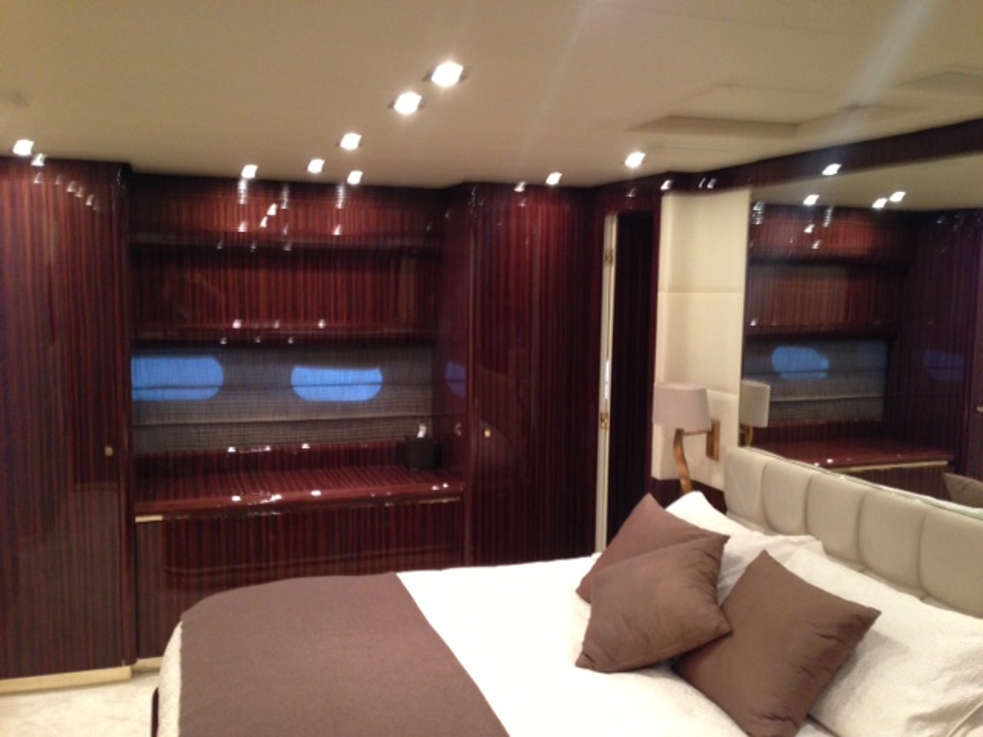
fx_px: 937
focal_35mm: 33
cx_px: 492
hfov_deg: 55.4
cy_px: 368
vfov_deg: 42.9
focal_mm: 4.13
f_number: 2.4
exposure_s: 1/20
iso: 250
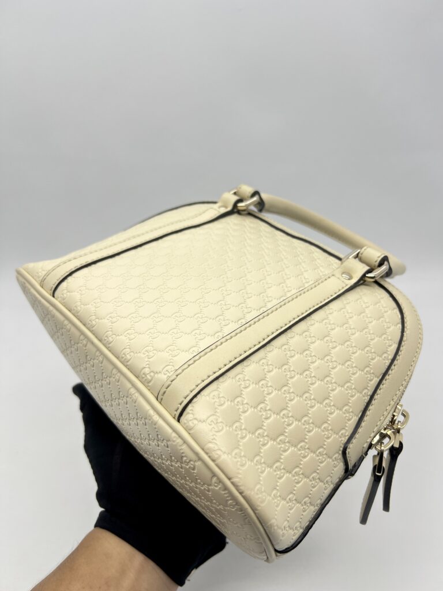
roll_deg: +2.9
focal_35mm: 26
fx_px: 444
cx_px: 222
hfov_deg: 53.1
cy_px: 296
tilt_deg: -31.7
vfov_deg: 67.3
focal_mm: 5.7
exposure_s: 1/176
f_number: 1.5
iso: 40
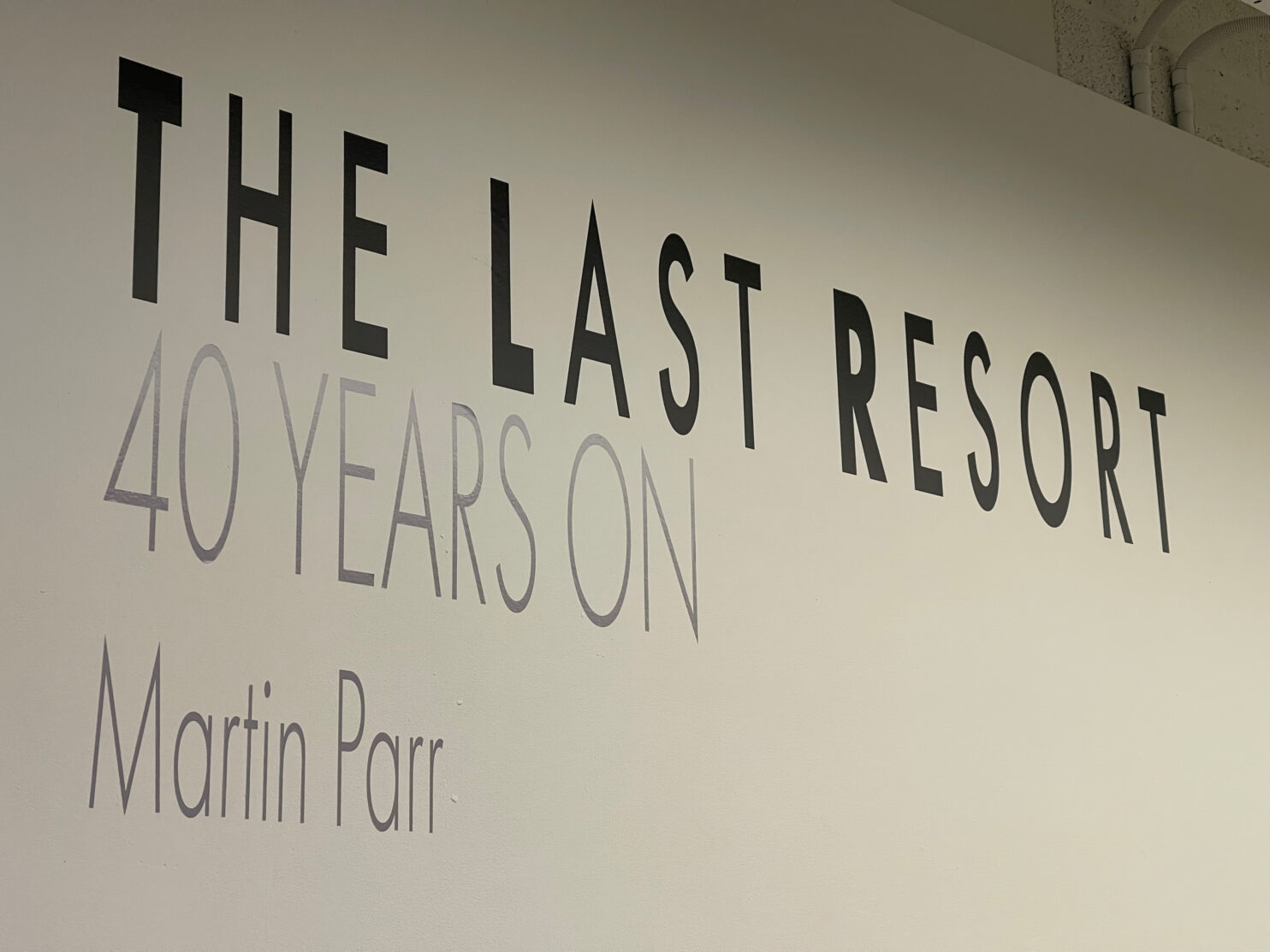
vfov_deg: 22.9
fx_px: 2348
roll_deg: +1.2
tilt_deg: +14.4
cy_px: 476
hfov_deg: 30.3
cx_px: 635
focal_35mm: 64
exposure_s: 1/62
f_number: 2.2
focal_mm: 7.5
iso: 200
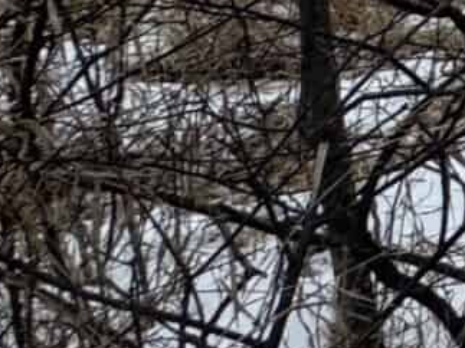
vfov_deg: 11.3
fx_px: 1491
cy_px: -460
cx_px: 1798
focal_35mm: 111
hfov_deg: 8.5
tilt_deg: +5.9
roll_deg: +0.3
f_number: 2.2
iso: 40
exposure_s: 1/377
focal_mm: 2.22
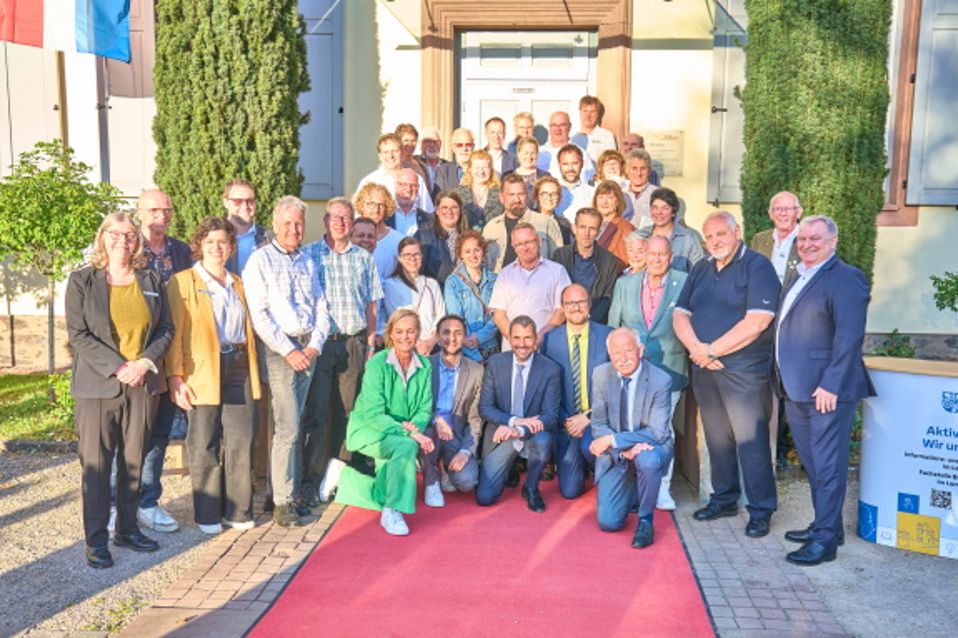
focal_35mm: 35
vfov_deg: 37.8
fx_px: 931
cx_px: 479
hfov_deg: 54.4
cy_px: 319
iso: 125
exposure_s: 1/200
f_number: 4
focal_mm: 35
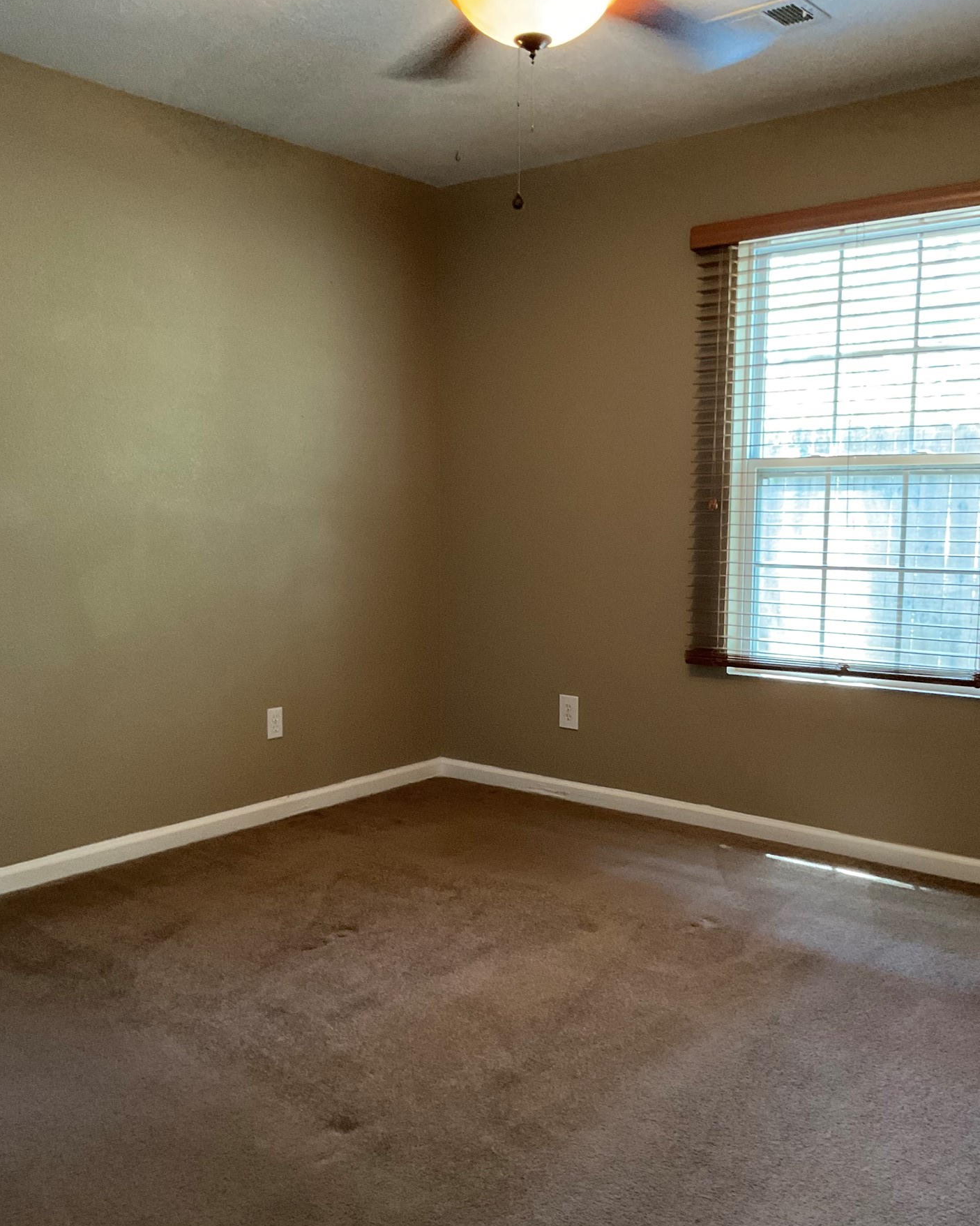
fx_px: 1197
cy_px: 654
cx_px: 512
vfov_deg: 54.2
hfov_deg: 44.5
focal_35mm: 33
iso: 400
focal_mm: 3
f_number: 1.8
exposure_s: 1/30
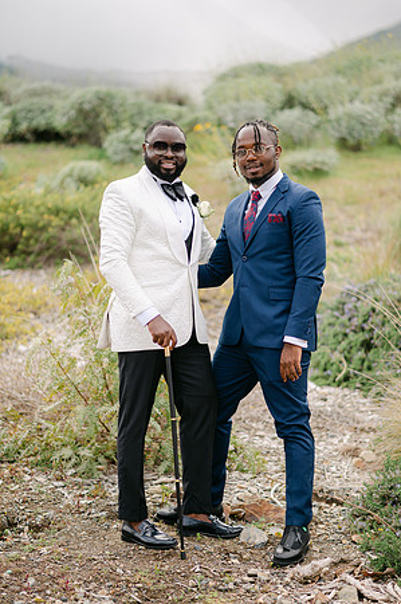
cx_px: 200
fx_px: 1423
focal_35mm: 85
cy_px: 302
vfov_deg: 23.9
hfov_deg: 16.0
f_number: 2
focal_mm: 85
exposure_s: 1/2500
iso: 100
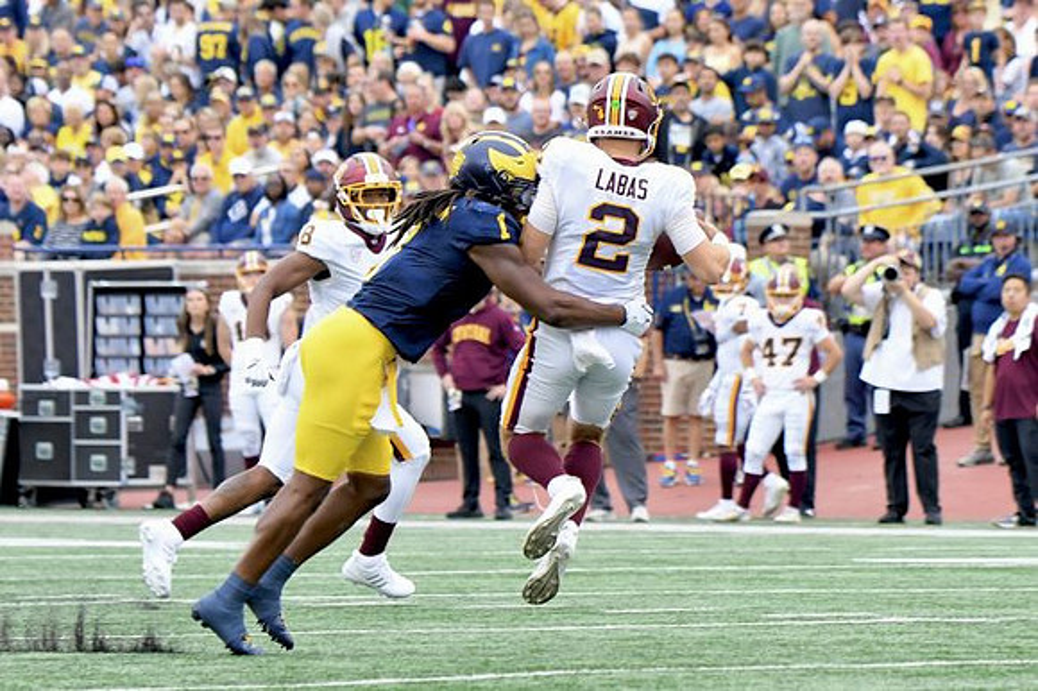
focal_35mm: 315
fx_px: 9077
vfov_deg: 4.4
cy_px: 346
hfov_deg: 6.5
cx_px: 519
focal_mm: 210
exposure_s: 1/1000
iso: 1600
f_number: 5.3
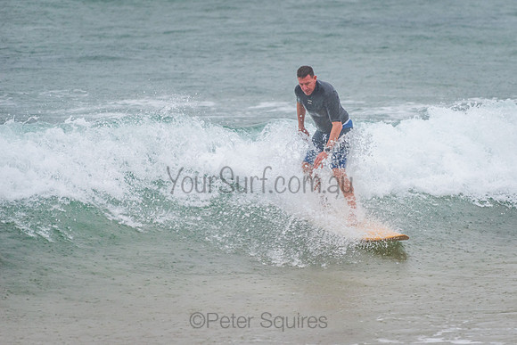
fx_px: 7685
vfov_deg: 2.6
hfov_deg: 3.9
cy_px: 160
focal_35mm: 535
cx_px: 277
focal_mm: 500
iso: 800
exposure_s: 1/320
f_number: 5.6
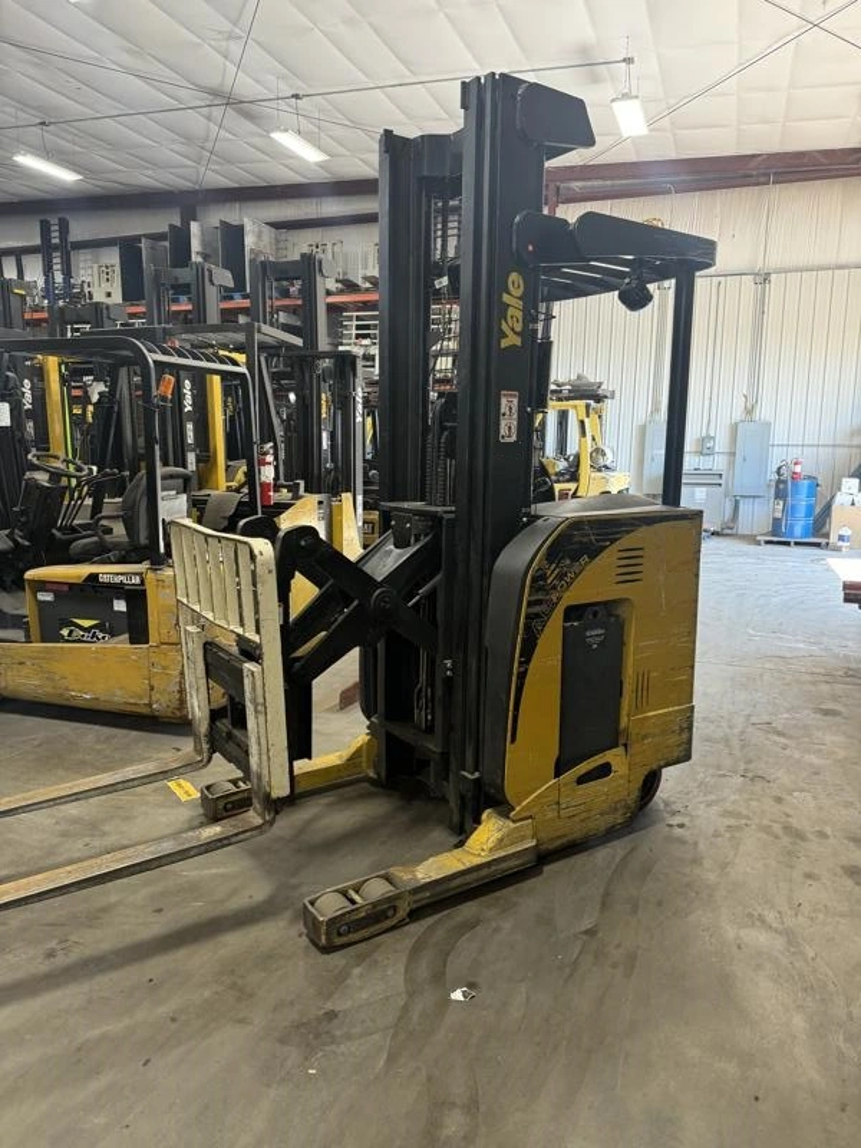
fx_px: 796
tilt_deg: -9.4
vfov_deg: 71.6
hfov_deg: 56.8
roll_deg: -0.2
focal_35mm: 24
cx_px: 430
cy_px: 574
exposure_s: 1/83
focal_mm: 6.76
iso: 200
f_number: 1.78
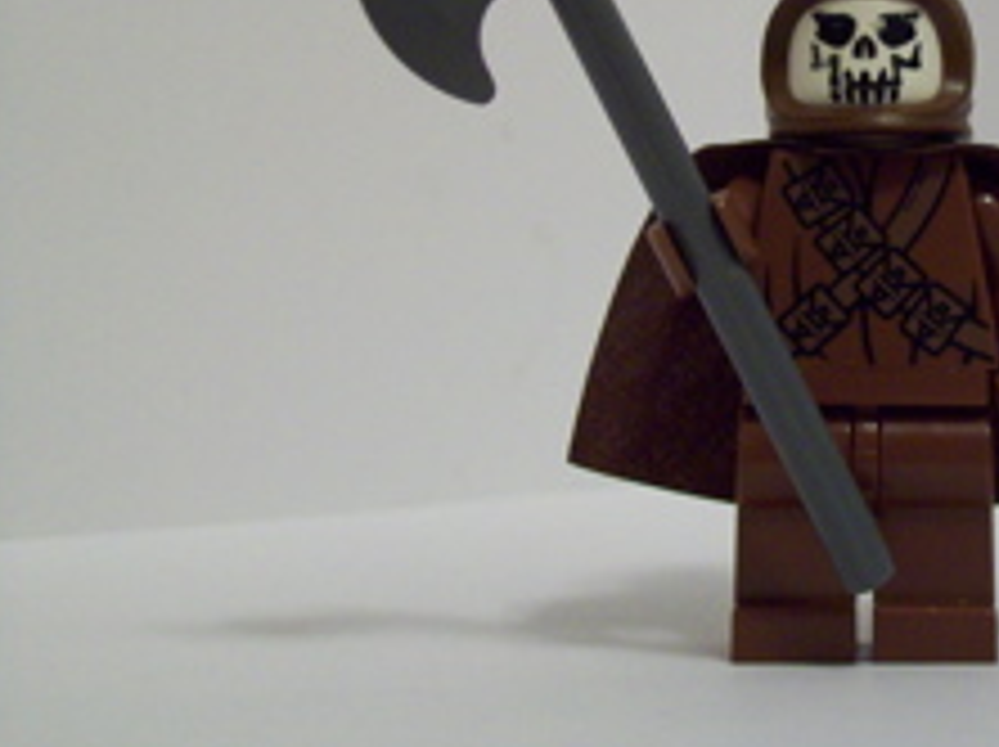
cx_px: 878
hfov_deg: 19.2
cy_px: 155
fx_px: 2912
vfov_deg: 14.5
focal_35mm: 101
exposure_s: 1/8
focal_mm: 9.4
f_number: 3.4
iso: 190
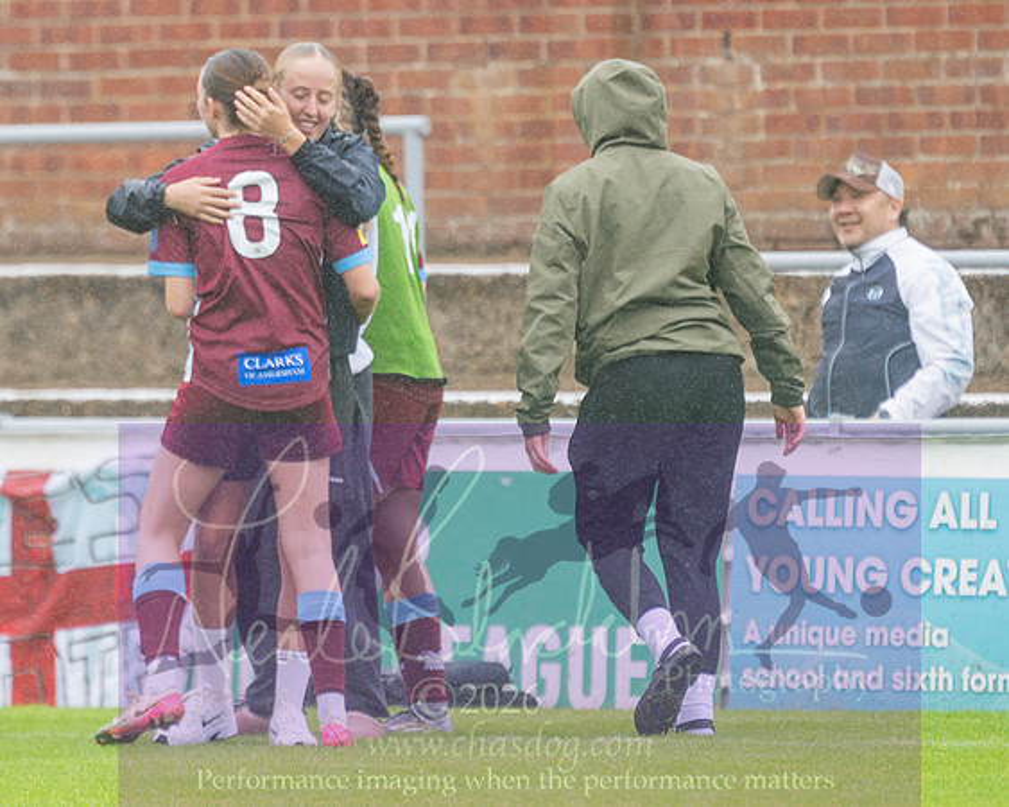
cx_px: 344
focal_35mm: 930
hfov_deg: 2.1
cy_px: 474
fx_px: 27771
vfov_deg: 1.7
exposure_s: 1/1600
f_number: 2.8
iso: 450
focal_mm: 300
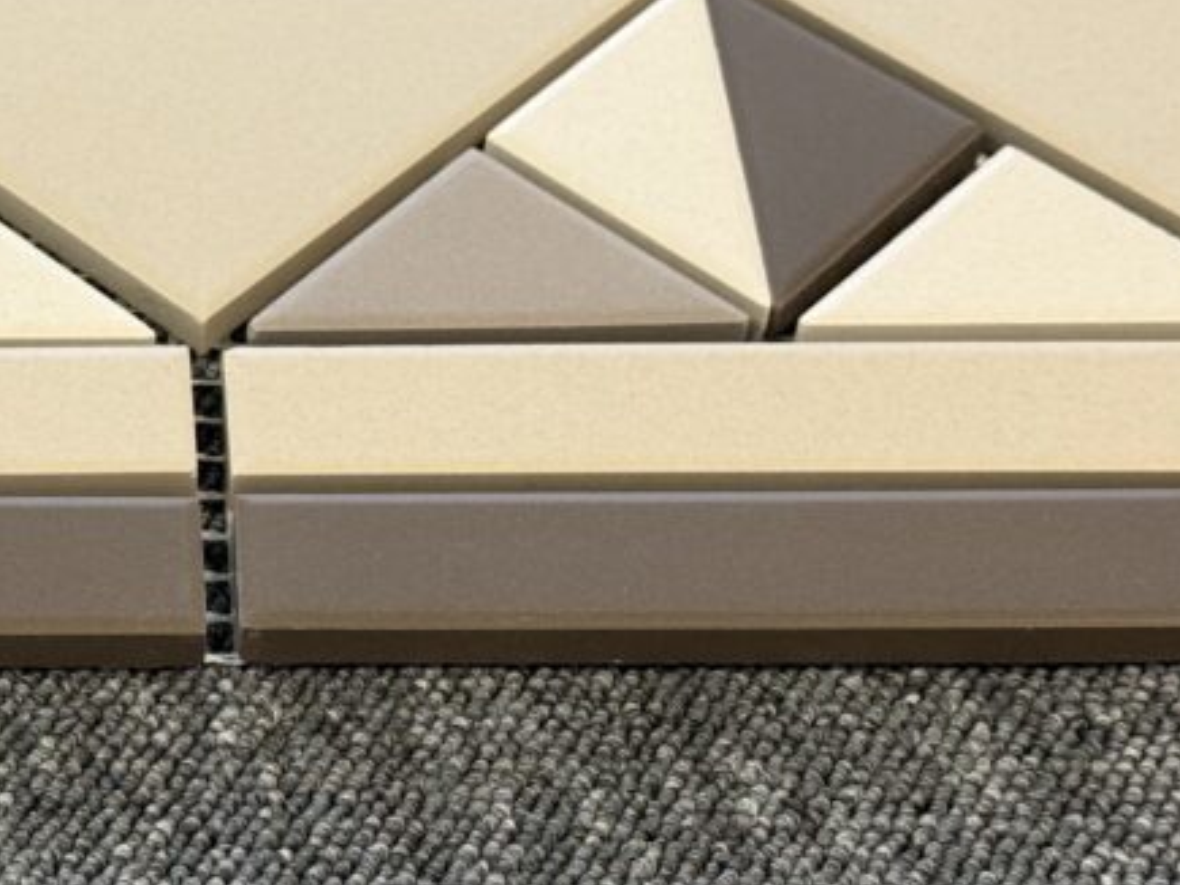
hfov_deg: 17.0
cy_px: 456
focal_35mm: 113
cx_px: -5
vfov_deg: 13.1
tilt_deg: -48.5
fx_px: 3851
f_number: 1.78
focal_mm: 6.76
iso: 100
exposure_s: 1/60
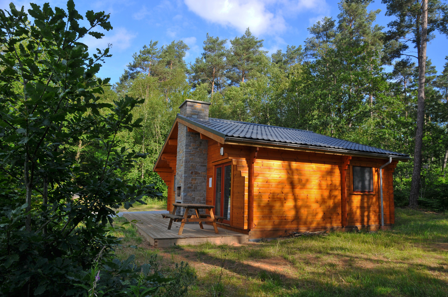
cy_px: 148
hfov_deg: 73.8
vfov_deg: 53.0
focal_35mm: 24
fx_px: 298
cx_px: 224
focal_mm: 16
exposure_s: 1/250
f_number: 8
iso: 250
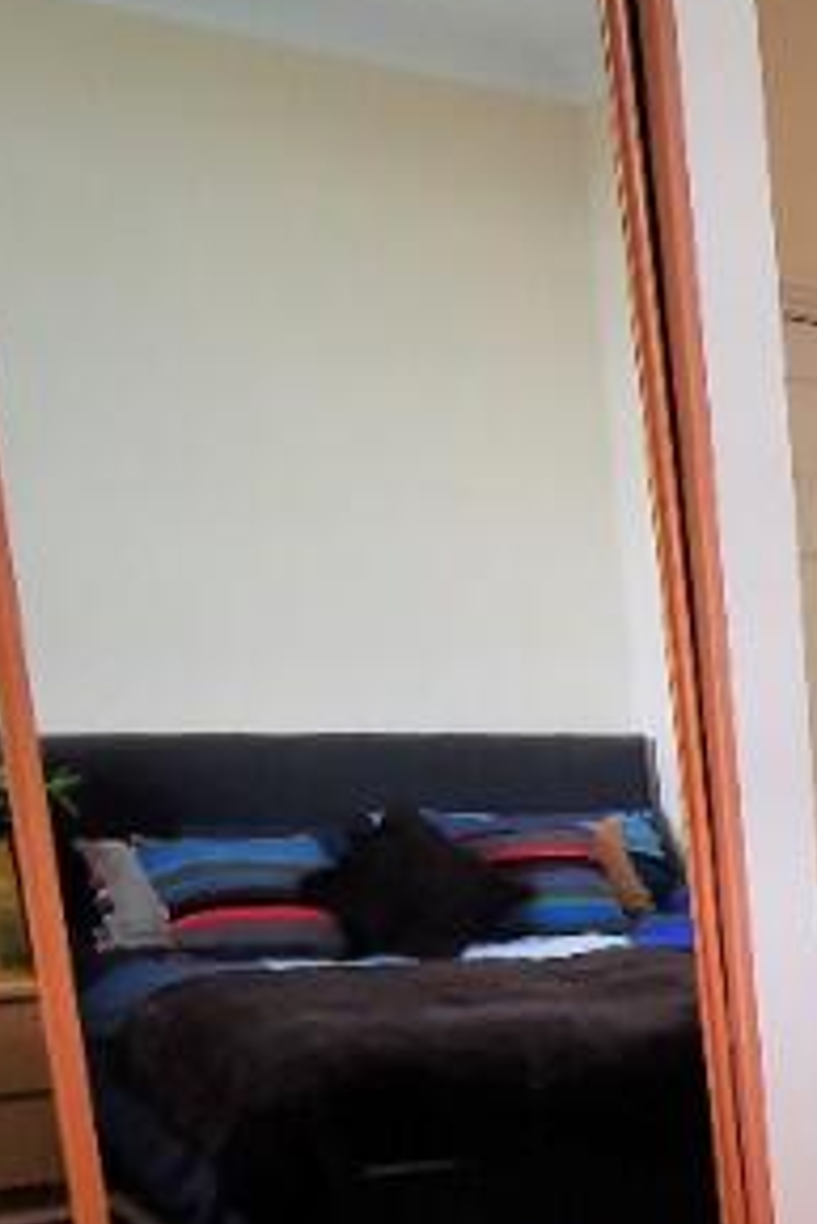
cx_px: 1740
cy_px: 1156
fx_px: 2006
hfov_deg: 16.2
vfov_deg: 31.9
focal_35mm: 59
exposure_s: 1/50
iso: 160
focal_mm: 2.35
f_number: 2.2
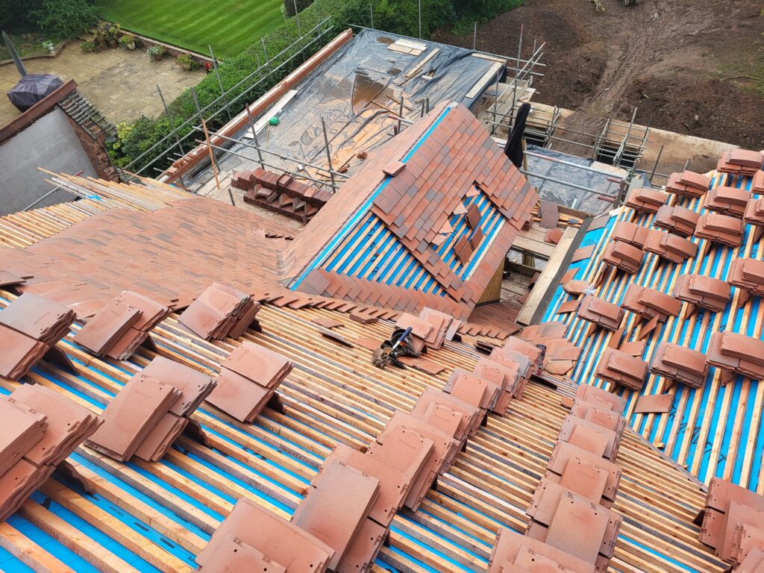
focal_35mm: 26
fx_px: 574
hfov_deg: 67.3
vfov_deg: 53.1
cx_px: 382
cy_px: 286
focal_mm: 5.4
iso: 40
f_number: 1.8
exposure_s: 1/738
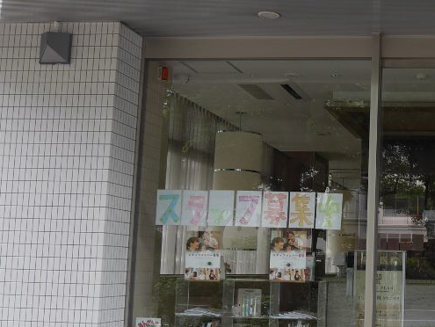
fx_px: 780
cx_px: 455
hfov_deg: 28.8
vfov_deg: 23.7
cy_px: 161
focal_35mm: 62
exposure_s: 1/160
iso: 200
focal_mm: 12
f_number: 4
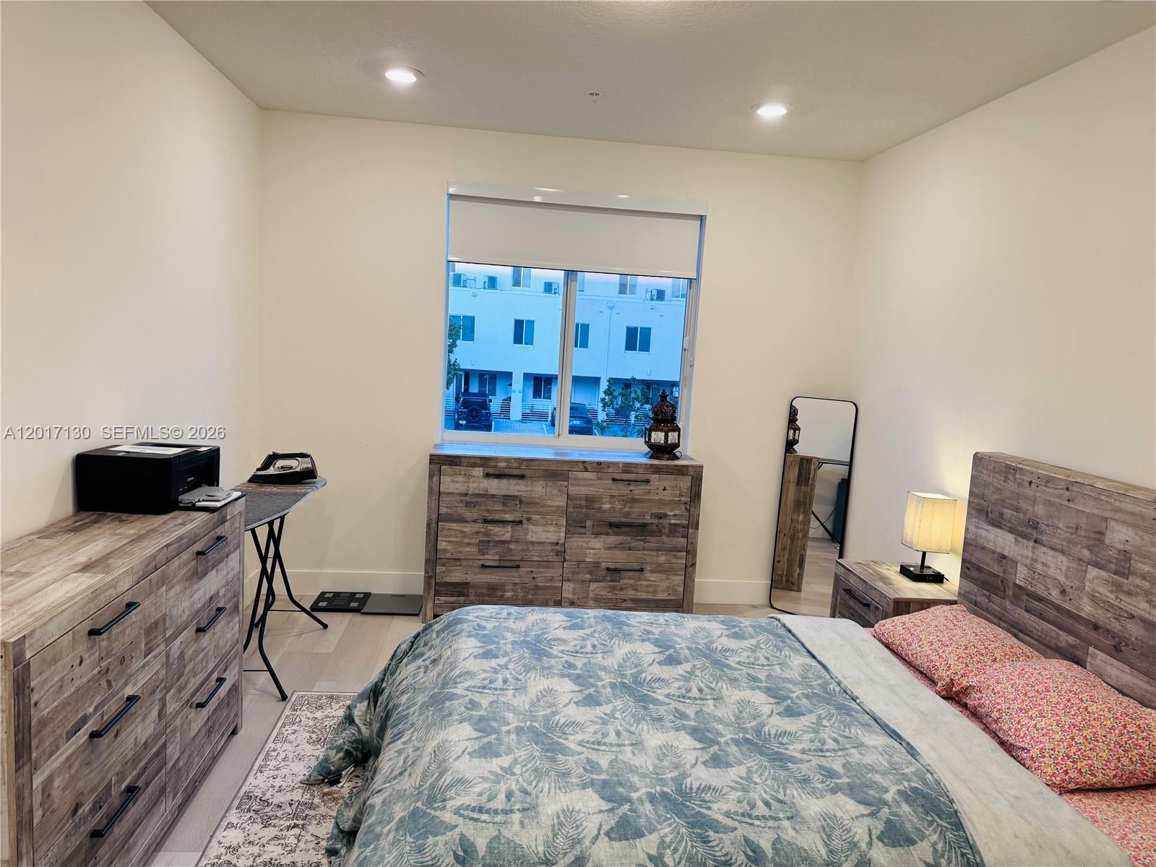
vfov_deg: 56.8
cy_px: 434
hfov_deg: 71.6
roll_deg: -3.2
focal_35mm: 24
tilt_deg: -7.1
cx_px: 578
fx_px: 801
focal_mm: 6.76
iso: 125
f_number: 1.78
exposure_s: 1/120
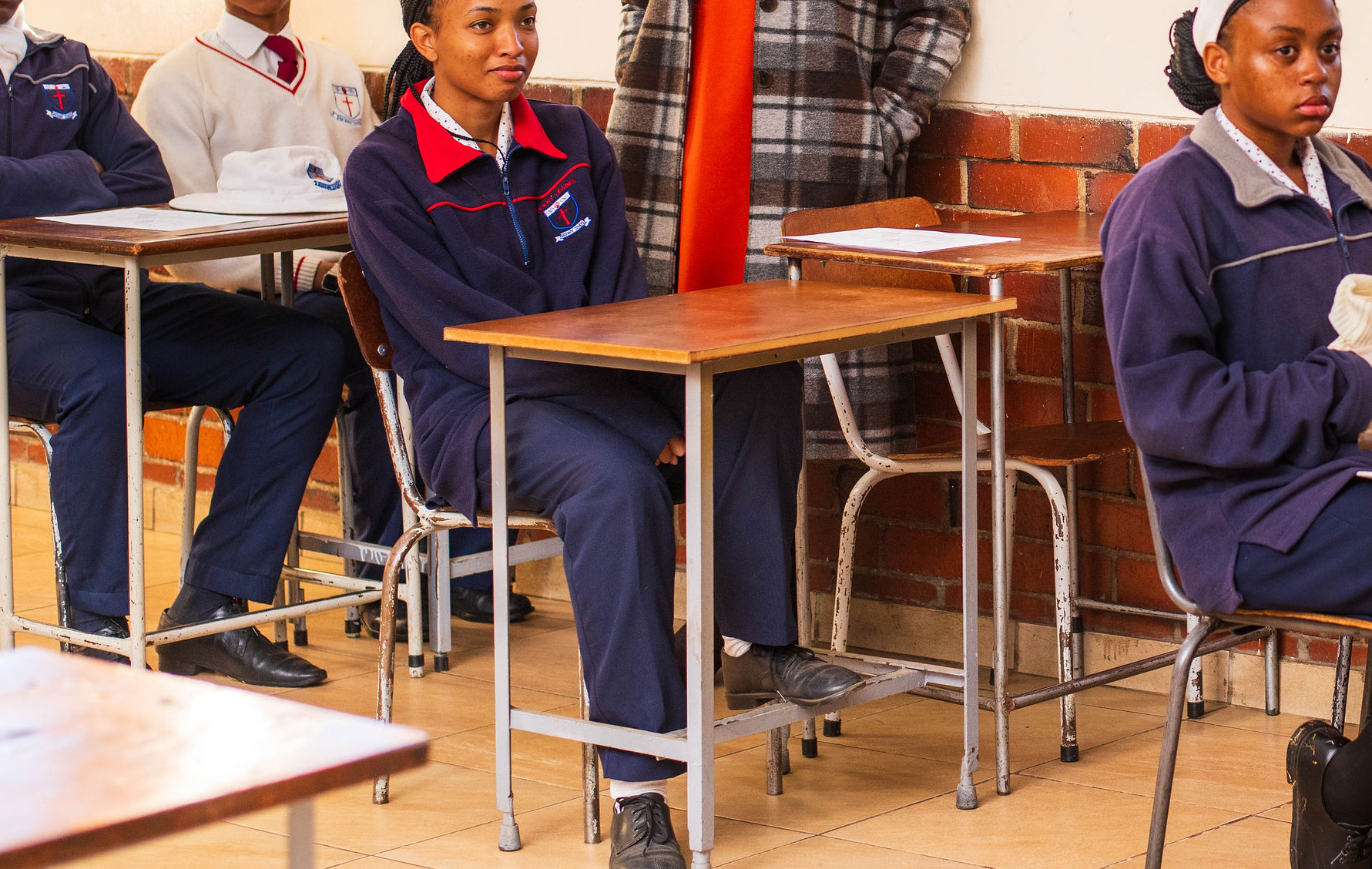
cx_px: 1211
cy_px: 115
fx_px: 3866
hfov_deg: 19.8
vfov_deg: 12.7
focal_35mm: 103
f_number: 3.2
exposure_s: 1/160
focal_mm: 50
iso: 400
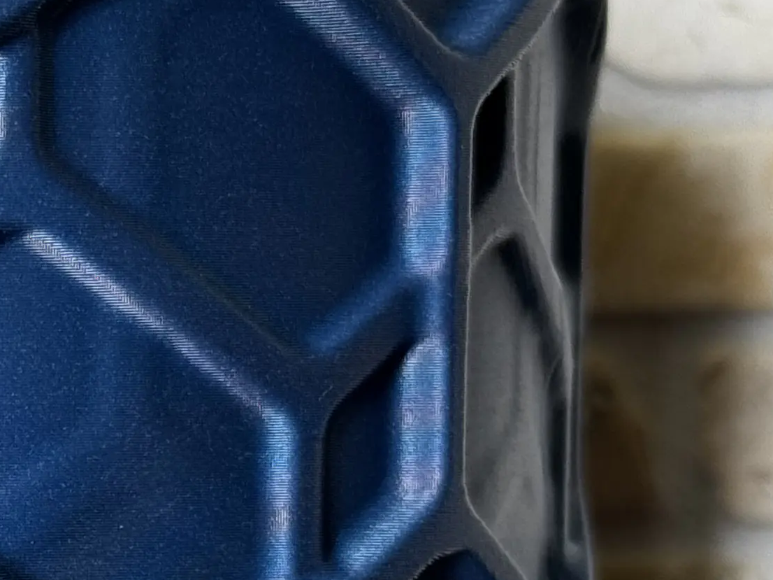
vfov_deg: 8.4
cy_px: 665
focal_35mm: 175
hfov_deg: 11.0
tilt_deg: -5.7
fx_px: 3907
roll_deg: +0.4
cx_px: -219
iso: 64
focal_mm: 6.76
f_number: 1.78
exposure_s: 1/121
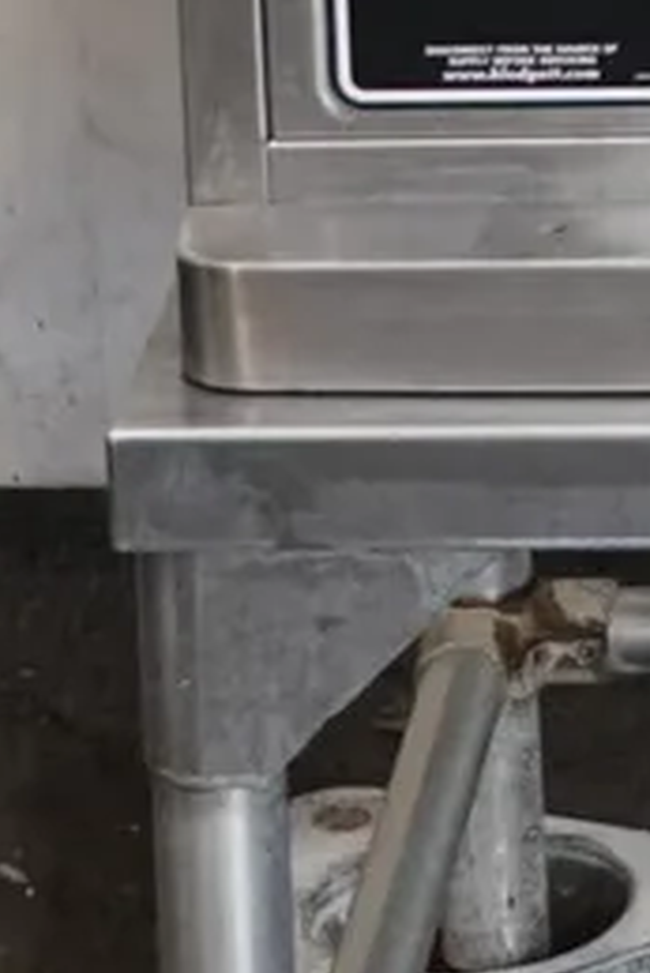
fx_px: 7735
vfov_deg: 6.9
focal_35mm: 286
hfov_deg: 4.7
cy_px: -1086
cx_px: 1315
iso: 500
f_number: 3.5
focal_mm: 13.84
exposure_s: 1/40
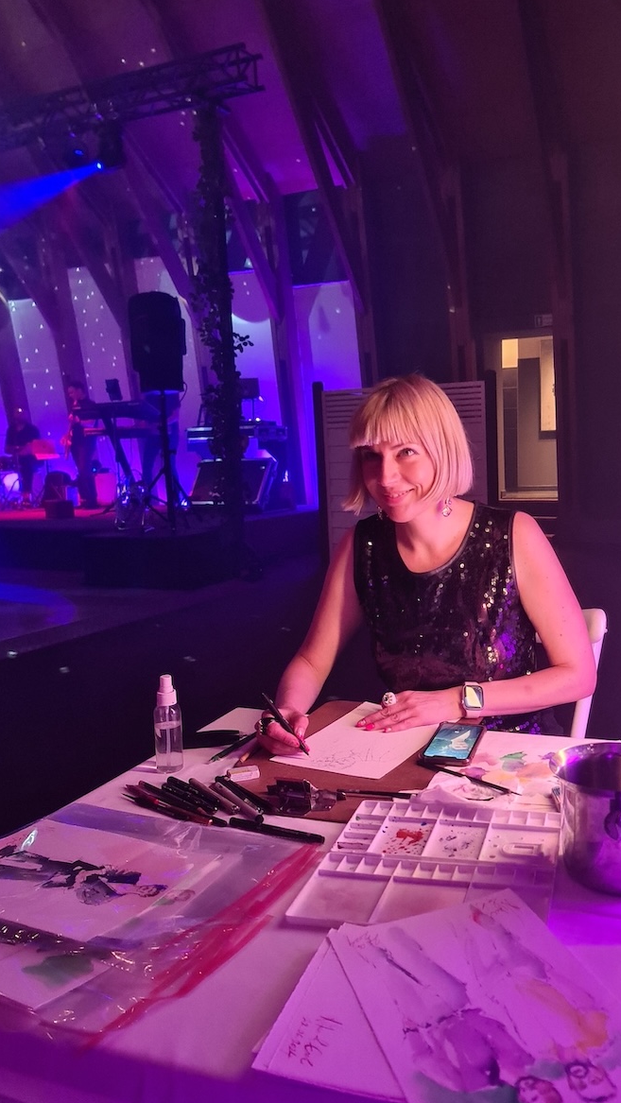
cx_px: 423
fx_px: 819
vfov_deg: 67.9
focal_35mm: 28
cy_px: 543
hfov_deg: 40.9
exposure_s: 1/100
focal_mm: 7
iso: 800
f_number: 1.8
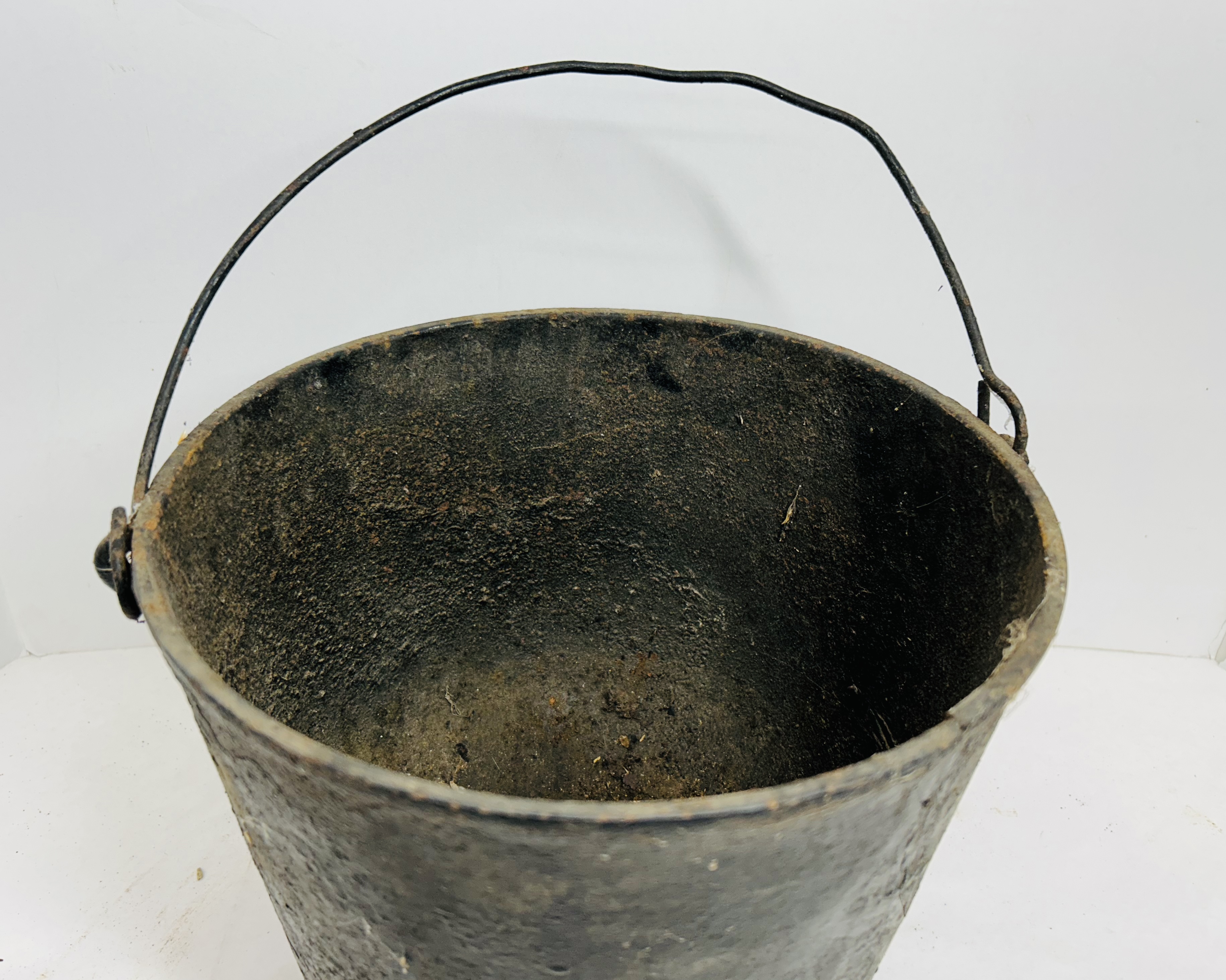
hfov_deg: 62.2
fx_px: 1016
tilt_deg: -33.7
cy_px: 488
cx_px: 596
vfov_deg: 51.5
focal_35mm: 28
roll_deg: -2.8
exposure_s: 1/202
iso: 40
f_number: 1.5
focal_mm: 5.7
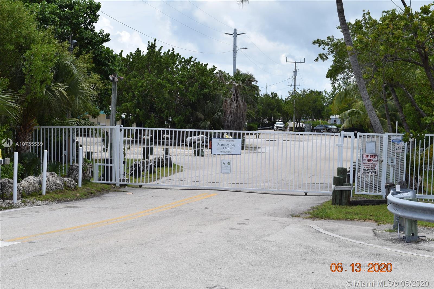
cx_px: 217
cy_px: 144
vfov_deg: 21.6
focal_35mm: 63
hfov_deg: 31.9
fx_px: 759
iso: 200
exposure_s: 1/400
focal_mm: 42
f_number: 10
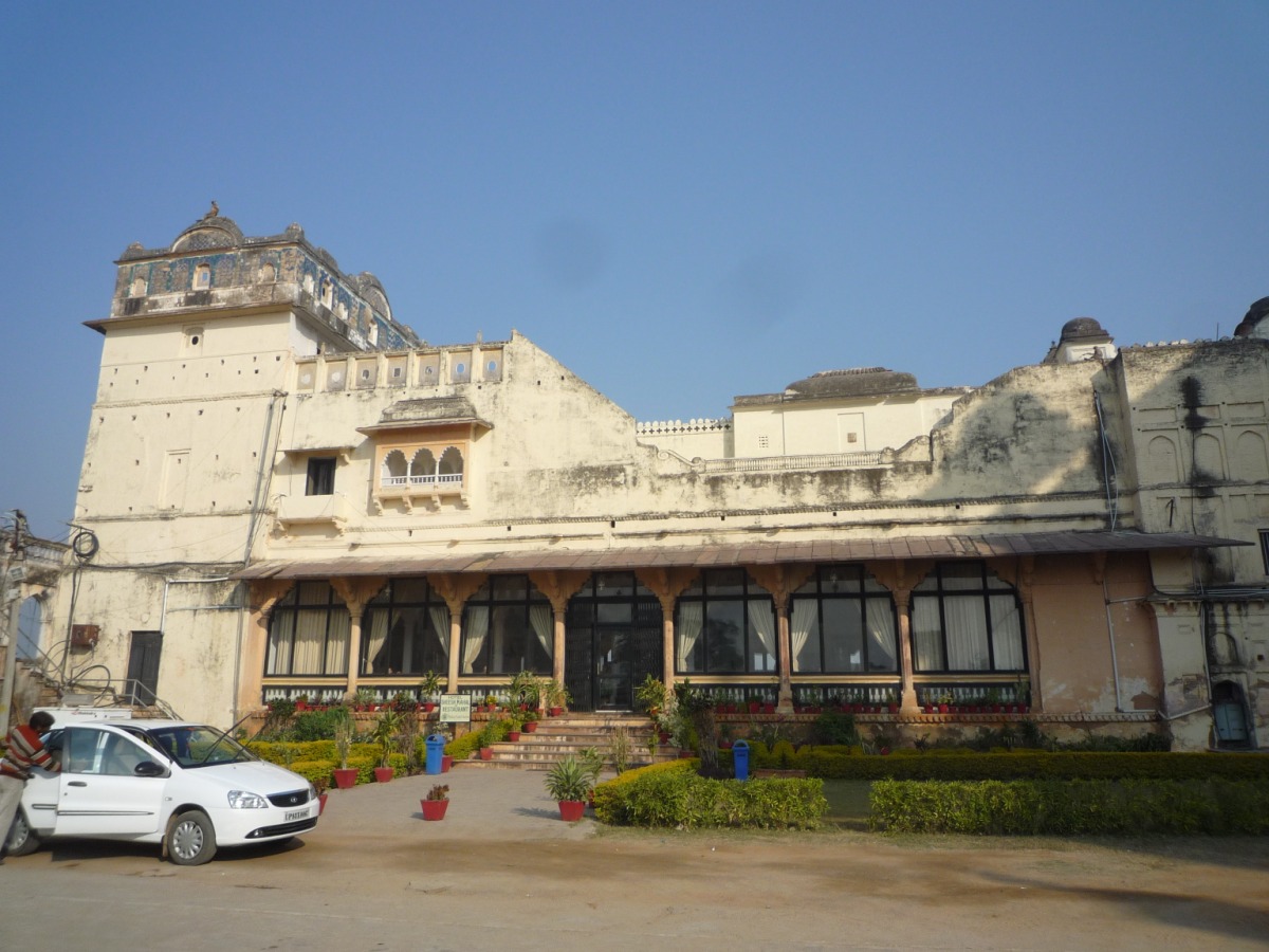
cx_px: 634
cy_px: 476
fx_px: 916
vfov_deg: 54.9
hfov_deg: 69.4
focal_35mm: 25
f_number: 4.5
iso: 100
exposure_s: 1/800
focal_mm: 4.4
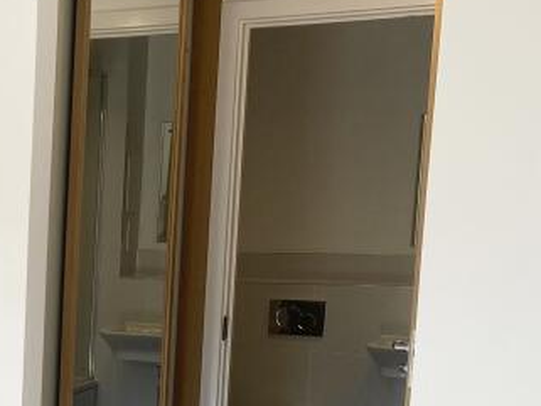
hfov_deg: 20.6
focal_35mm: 83
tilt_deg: -9.0
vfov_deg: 17.3
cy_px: 433
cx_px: -239
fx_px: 1298
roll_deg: -0.2
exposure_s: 1/316
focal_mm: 4.25
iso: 32
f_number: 1.8
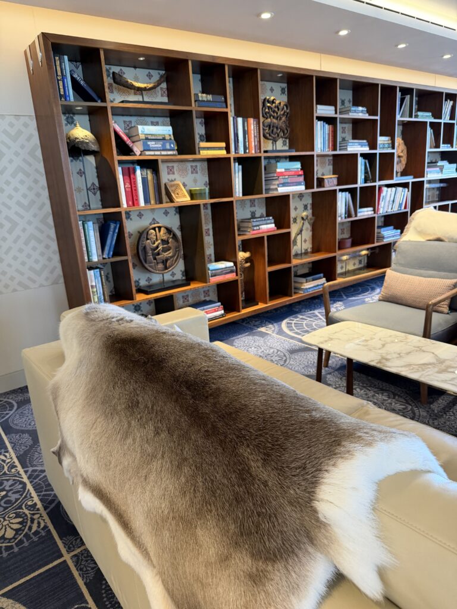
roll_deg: +4.6
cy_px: 304
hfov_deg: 56.8
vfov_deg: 71.6
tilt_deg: -16.9
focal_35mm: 24
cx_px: 228
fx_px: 422
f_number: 1.78
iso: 250
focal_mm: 6.76
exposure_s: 1/60
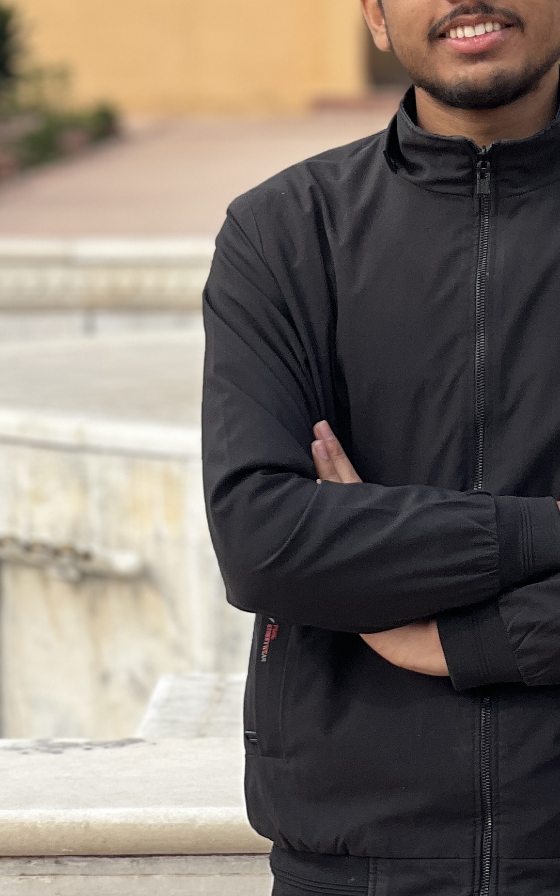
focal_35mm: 178
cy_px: 87
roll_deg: +0.0
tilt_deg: -0.7
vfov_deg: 11.7
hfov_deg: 7.4
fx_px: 4346
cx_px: 513
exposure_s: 1/314
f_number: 2.8
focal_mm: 9
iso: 32
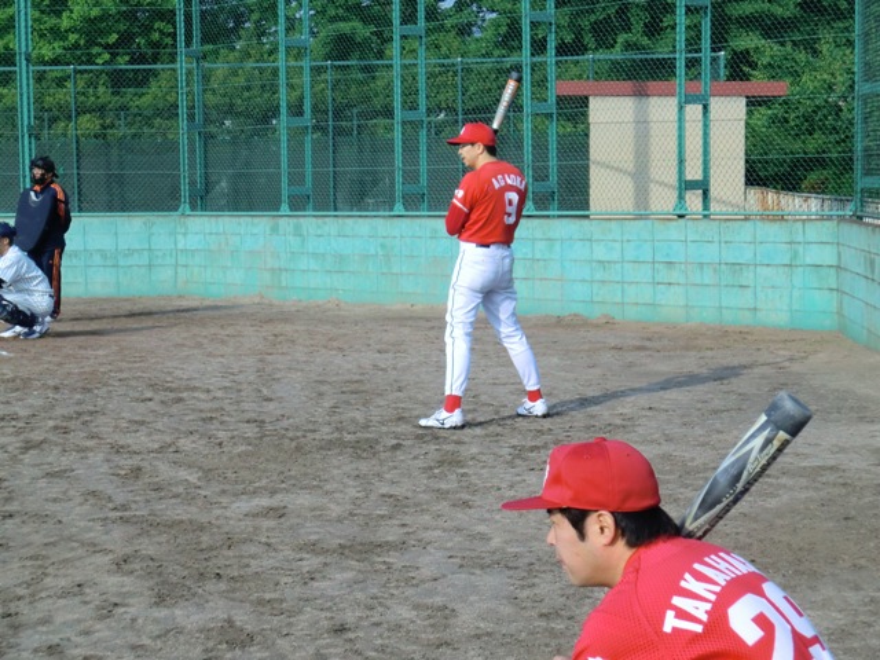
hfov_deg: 26.7
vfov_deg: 20.2
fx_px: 1856
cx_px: 440
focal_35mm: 73
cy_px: 330
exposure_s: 1/1000
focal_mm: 13.02
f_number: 4.7
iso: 200
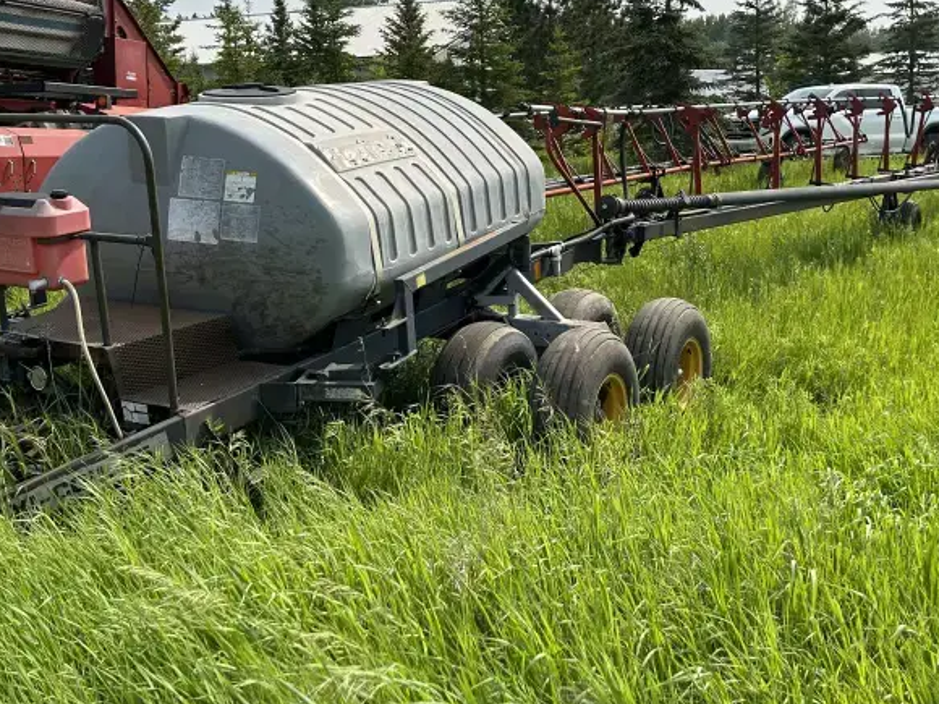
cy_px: 231
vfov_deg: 33.3
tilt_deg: -6.0
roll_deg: +2.6
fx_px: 1166
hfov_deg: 43.8
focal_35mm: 43
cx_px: 452
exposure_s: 1/5882
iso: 50
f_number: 1.5
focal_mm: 5.7
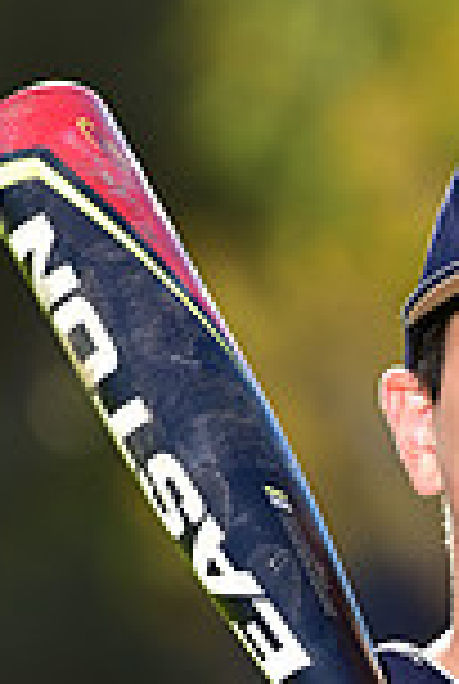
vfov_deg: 2.7
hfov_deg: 1.8
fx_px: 14487
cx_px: 488
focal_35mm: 761
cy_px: 1004
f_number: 5
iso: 80
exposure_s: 1/250
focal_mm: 200
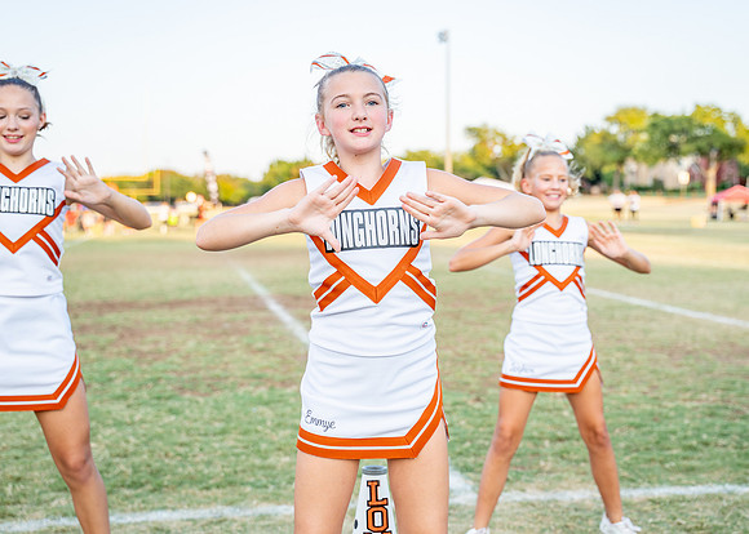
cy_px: 254
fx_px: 1218
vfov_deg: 24.8
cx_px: 385
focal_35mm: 57
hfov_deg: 34.2
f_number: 2.8
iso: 200
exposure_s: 1/800
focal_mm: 46.1
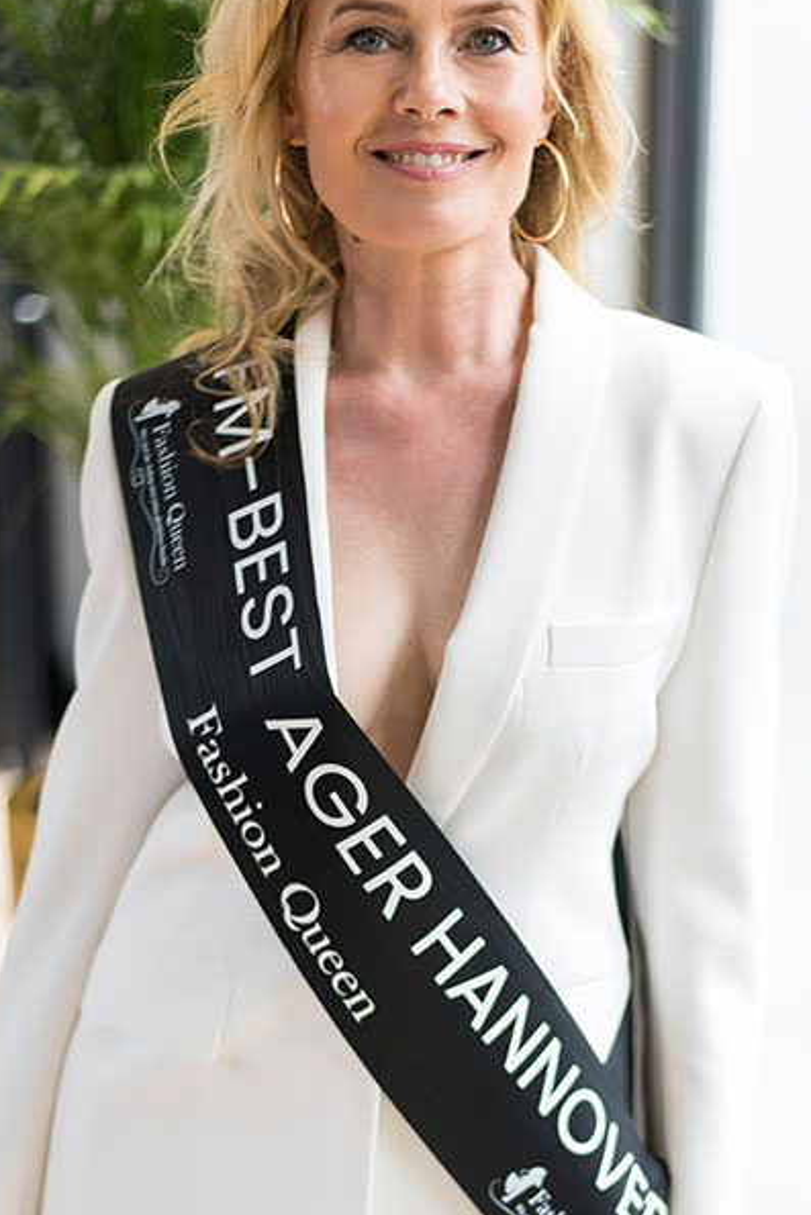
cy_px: 866
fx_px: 2837
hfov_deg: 16.3
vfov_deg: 24.0
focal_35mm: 84
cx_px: 502
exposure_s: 1/320
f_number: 1.8
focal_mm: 50
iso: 100
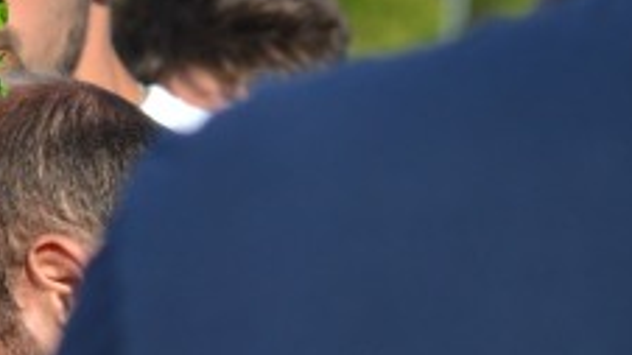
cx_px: -171
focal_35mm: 481
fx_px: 8051
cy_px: 105
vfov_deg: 2.5
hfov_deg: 4.5
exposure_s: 1/1600
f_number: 6.3
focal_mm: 105
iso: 400
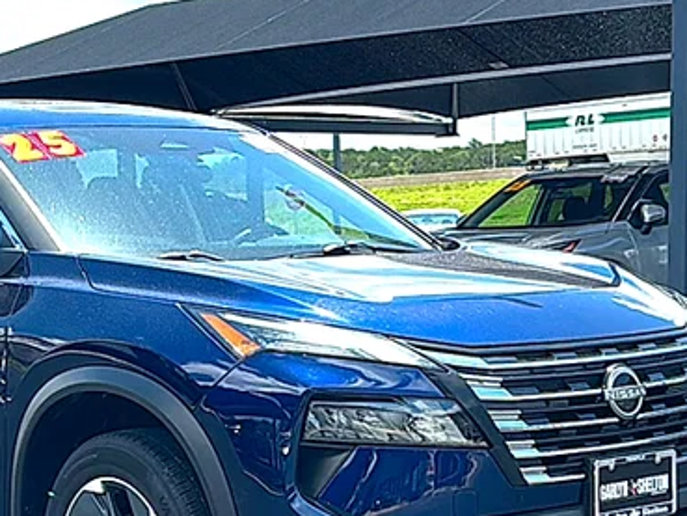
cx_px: 186
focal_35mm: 72
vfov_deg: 20.3
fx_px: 1429
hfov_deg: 26.7
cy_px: 396
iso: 80
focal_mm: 6.86
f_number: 1.78
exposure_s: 1/2364
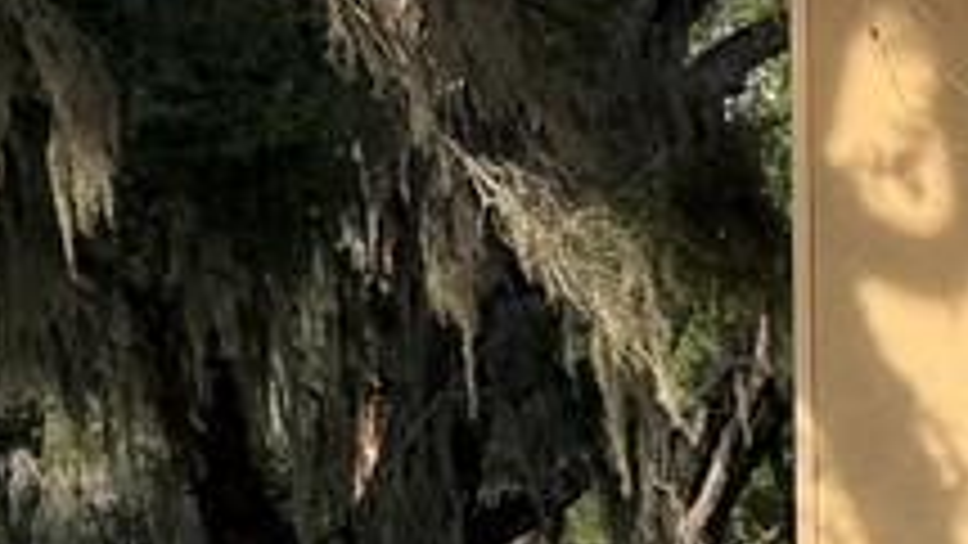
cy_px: 922
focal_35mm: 195
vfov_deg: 6.1
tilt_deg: -4.5
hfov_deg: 8.6
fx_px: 5006
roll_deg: -0.5
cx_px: 3138
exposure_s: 1/1689
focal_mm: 6.76
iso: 80
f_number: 1.78
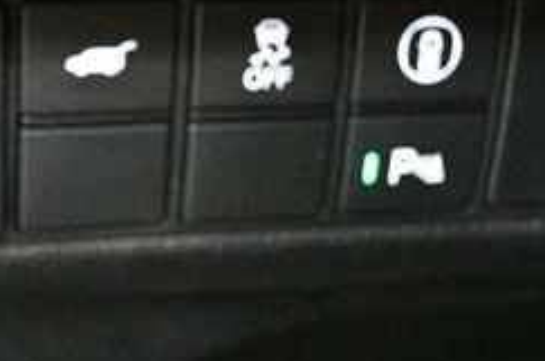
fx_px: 1435
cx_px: 96
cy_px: 135
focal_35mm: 95
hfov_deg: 21.2
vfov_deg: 14.3
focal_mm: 24
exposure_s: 1/50
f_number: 4
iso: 12800
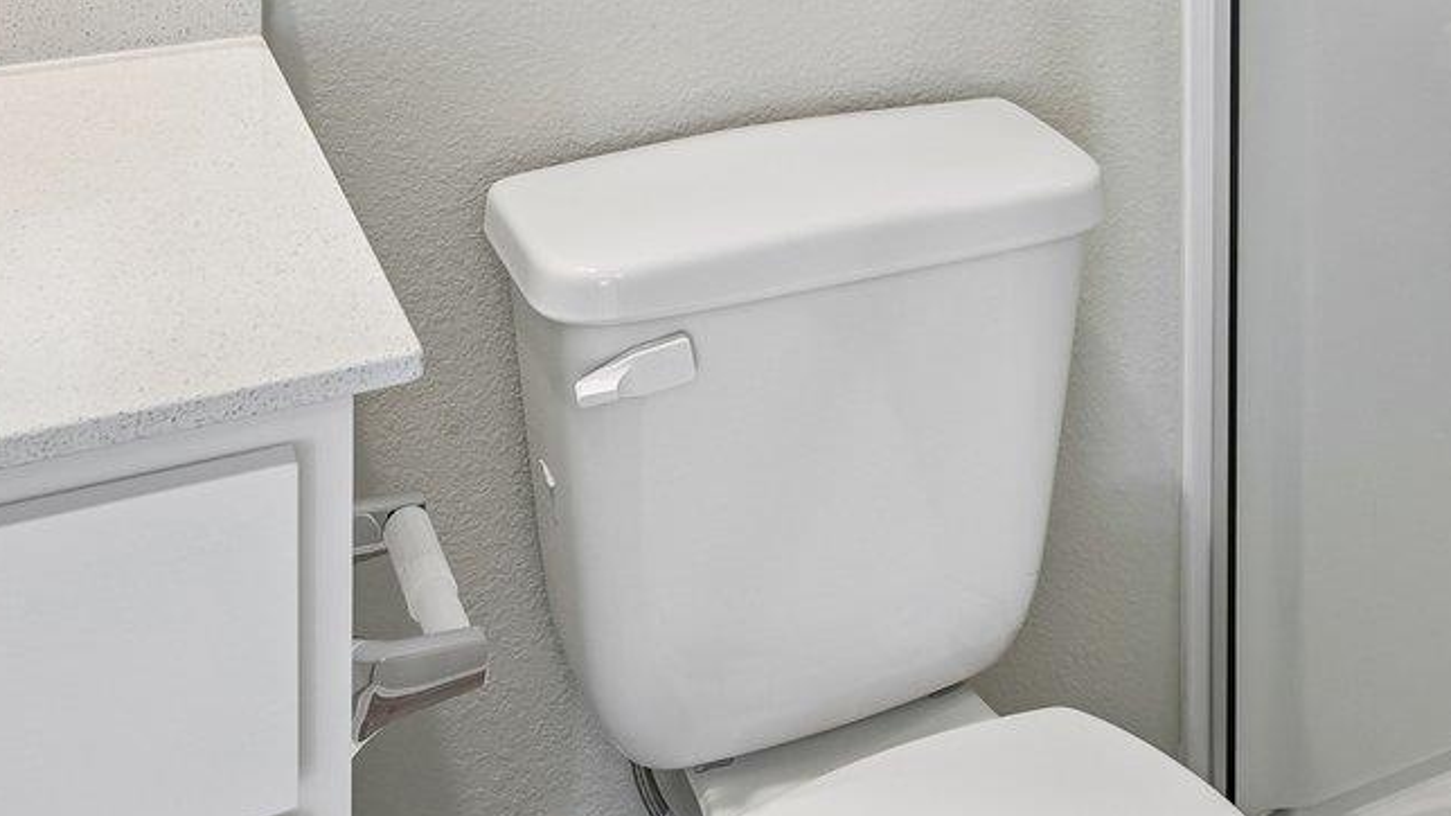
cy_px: -506
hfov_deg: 40.4
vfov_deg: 19.8
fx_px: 1923
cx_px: 1052
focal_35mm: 50
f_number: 6.7
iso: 360
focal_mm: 15
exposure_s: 1/15
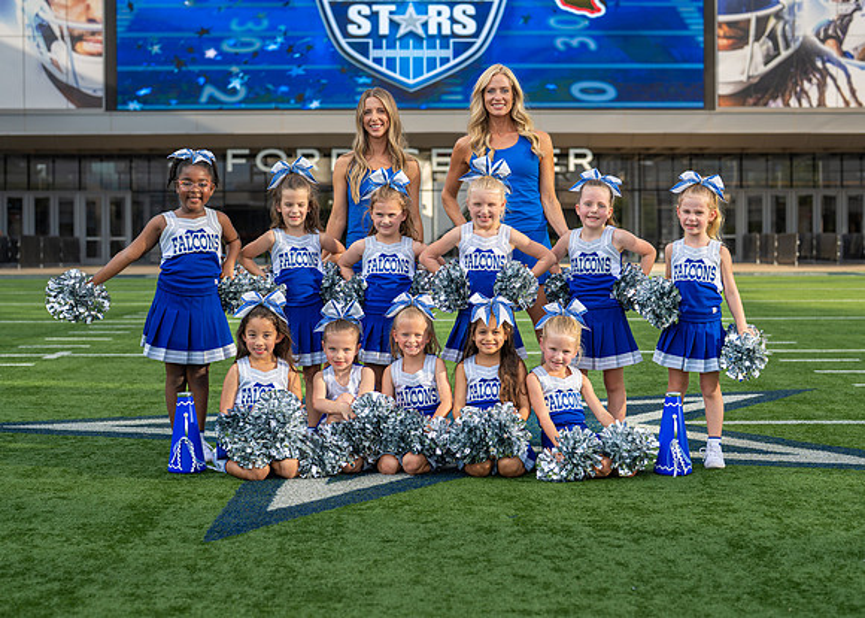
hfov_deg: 32.9
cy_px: 284
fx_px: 1464
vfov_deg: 23.8
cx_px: 433
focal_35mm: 60
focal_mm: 50
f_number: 2.8
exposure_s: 1/1250
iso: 125
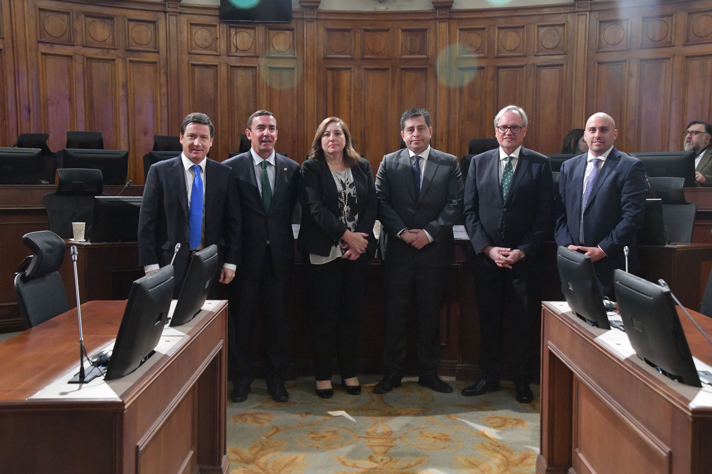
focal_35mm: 45
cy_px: 237
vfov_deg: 29.9
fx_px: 890
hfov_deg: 43.6
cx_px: 356
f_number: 9
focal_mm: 45
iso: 6400
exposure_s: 1/100
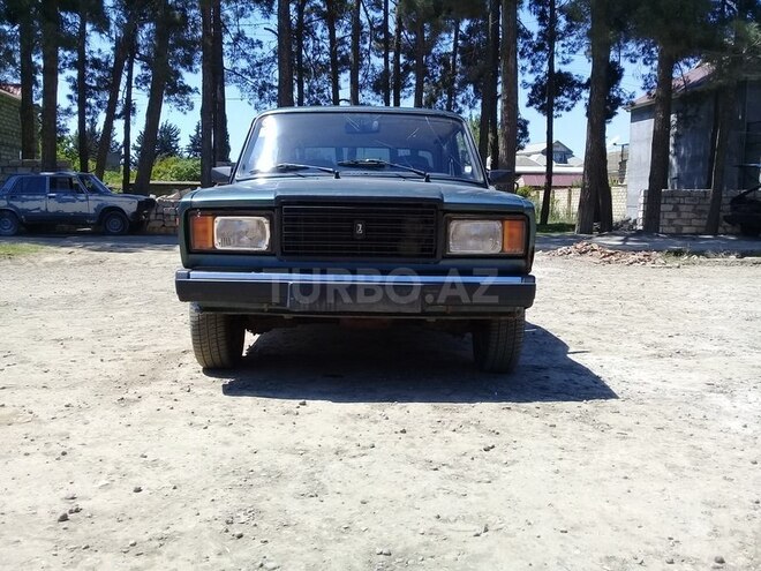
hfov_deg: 58.4
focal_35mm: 31
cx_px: 380
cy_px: 286
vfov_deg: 45.4
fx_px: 682
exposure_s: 1/917
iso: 50
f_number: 2.2
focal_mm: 3.3
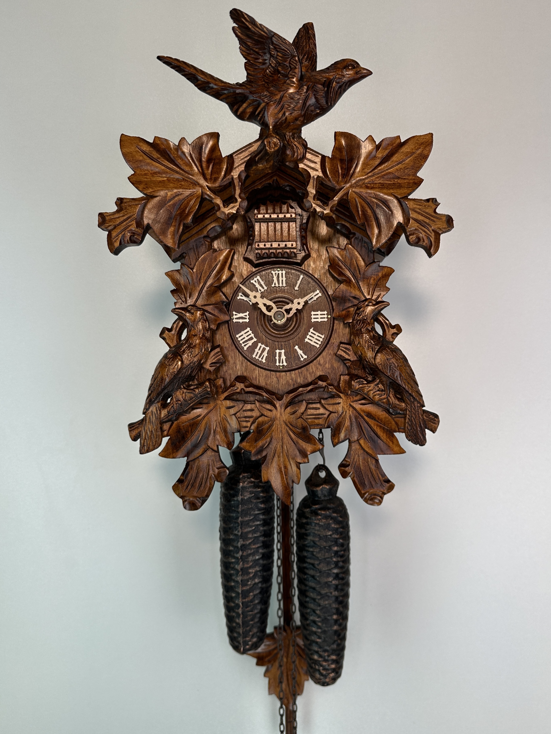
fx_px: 509
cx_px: 276
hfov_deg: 56.8
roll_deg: +0.6
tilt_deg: +0.6
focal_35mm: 24
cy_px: 367
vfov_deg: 71.6
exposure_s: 1/404
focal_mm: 6.86
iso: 80
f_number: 1.78
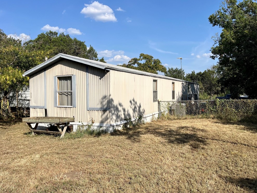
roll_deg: +1.2
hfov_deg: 65.3
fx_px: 201
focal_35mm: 27
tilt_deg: -1.3
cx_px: 129
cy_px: 97
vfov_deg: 51.4
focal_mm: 5.1
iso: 50
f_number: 1.6
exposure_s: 1/4854
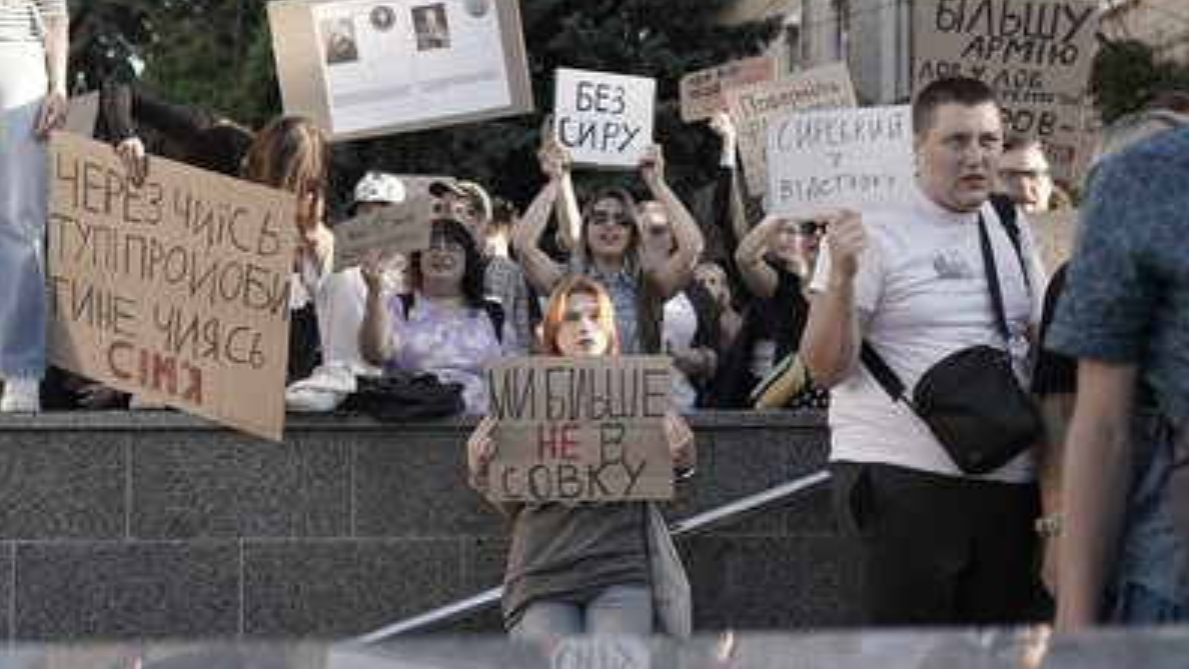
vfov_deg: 21.8
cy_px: 314
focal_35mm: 55
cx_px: 598
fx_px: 1734
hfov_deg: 37.8
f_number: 2.8
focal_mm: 35
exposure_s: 1/250
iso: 125
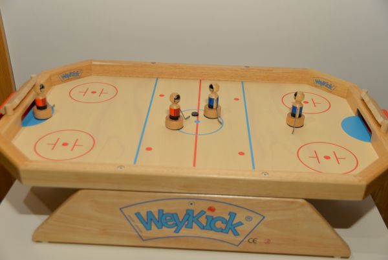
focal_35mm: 42
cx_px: 194
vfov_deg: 31.9
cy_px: 130
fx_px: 453
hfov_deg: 46.4
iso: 640
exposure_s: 1/60
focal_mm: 42
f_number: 5.6
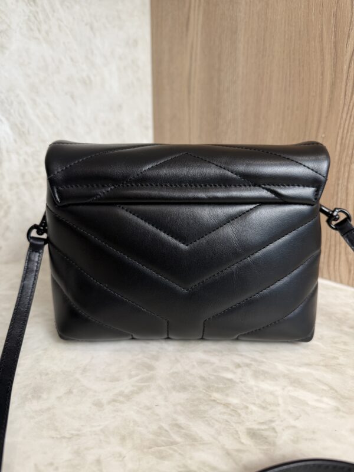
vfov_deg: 71.6
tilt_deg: -16.0
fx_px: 327
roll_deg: +0.2
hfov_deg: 56.8
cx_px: 177
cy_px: 236
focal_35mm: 24
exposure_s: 1/120
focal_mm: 6.76
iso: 125
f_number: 1.78
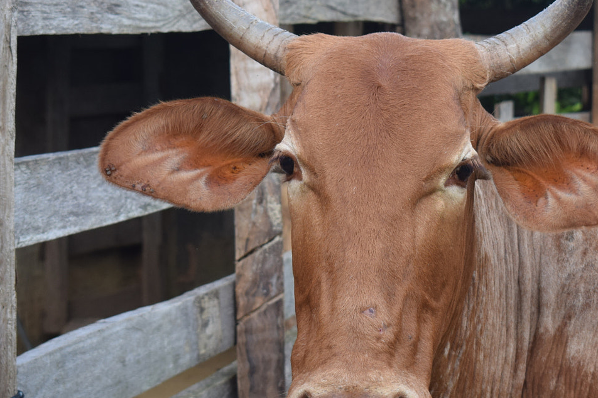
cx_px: 406
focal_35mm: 116
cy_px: 208
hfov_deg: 17.6
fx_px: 1926
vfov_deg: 11.8
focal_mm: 46
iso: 400
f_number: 5.6
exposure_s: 1/125
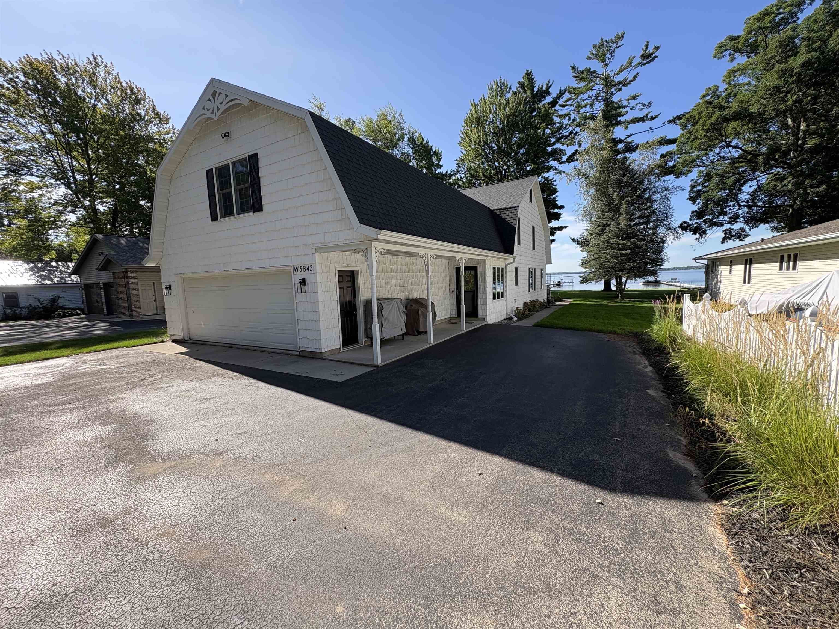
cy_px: 314
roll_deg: +2.3
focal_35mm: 14
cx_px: 420
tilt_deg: -5.7
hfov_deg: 102.1
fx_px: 339
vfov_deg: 85.7
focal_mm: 2.22
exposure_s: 1/707
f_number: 2.2
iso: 64
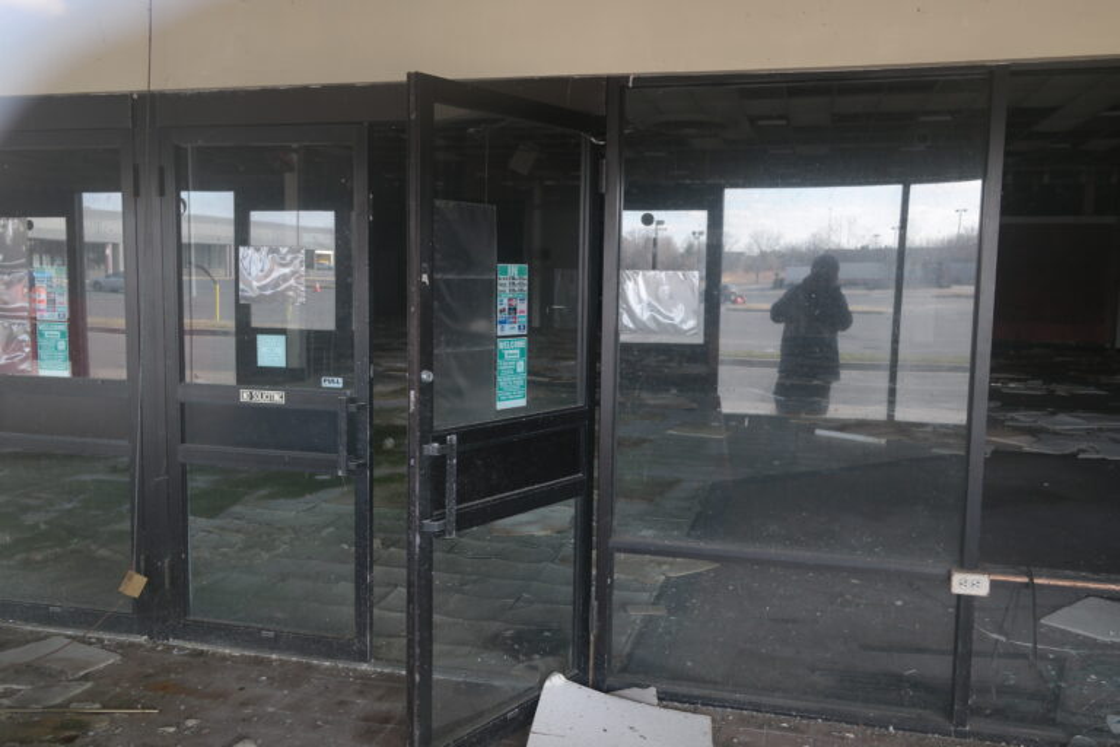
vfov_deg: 43.6
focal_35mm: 30
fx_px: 933
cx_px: 560
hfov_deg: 61.9
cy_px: 374
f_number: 3.5
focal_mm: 20
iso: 200
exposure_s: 1/60
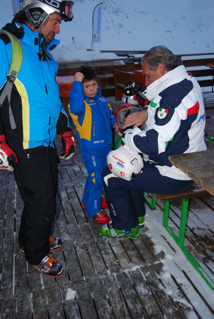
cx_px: 107
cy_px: 160
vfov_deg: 61.9
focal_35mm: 30
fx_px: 267
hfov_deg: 43.7
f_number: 3.8
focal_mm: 20
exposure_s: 1/60
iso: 200
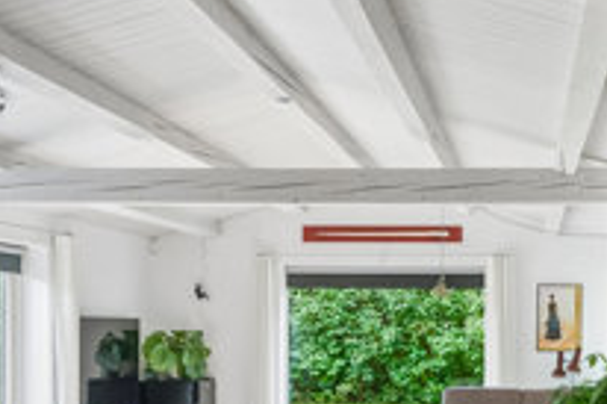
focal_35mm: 66
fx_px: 1112
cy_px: 338
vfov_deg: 20.3
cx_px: 516
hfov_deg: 29.6
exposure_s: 1/4
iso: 250
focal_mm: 17
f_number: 10
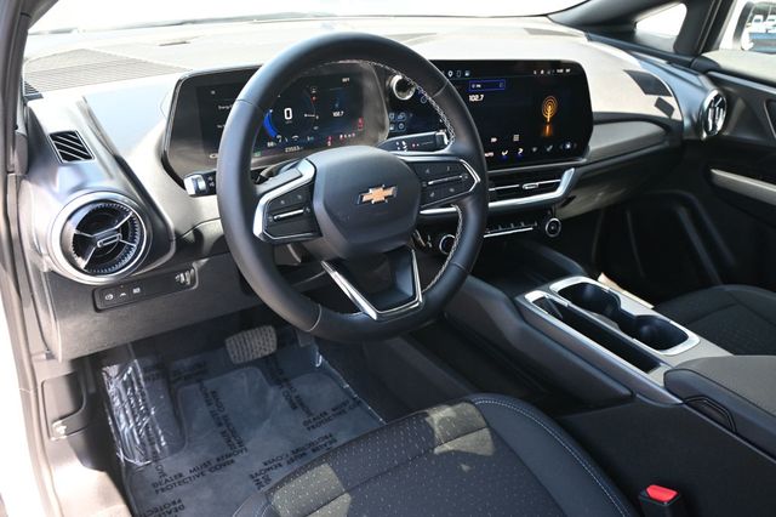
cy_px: 258
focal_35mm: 29
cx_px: 388
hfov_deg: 63.2
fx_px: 630
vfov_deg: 44.6
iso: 640
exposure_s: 1/125
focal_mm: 19.5
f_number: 3.8
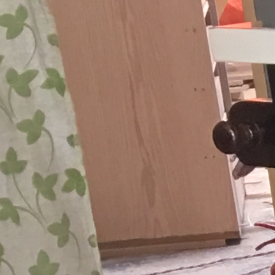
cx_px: 1153
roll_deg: +2.2
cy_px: 530
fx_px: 2157
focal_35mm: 240
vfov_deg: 7.1
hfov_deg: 6.0
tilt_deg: -18.0
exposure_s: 1/17
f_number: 2.2
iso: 64
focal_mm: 4.15
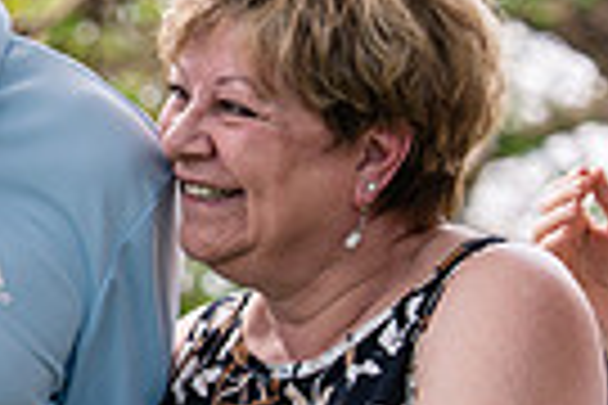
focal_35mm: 267
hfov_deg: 7.7
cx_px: -32
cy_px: 250
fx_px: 4509
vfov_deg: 5.1
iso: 100
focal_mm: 62
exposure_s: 1/250
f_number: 2.8
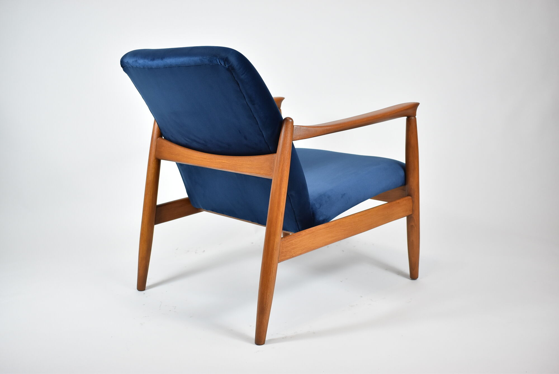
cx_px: 280
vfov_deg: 33.1
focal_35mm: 40
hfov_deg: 47.9
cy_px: 187
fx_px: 629
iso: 800
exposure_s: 1/125
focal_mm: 27
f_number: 4.2
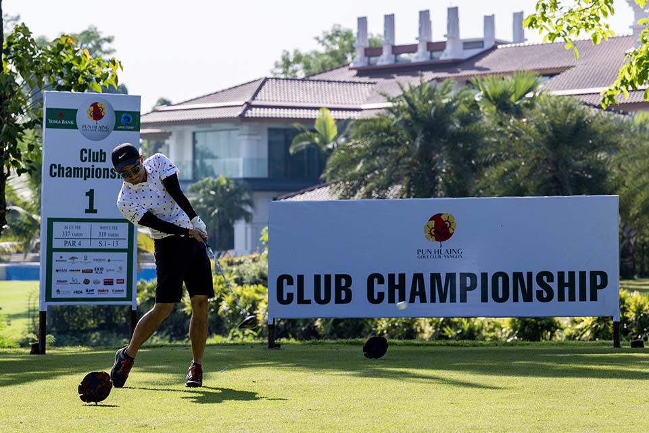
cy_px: 216
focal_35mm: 104
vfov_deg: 13.2
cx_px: 324
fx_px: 1875
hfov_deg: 19.6
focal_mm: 104
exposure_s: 1/2000
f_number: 5
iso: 500
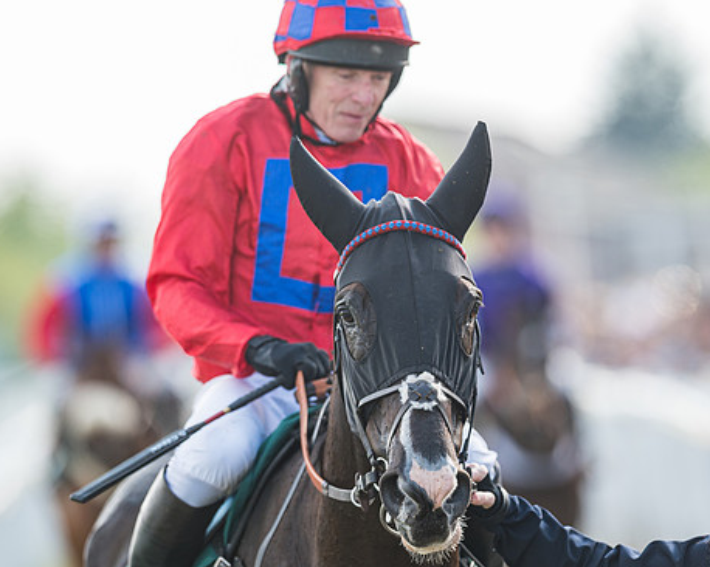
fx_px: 11657
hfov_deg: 3.5
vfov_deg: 2.8
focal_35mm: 555
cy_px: 322
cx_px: 379
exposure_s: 1/400
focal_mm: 400
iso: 160
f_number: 5
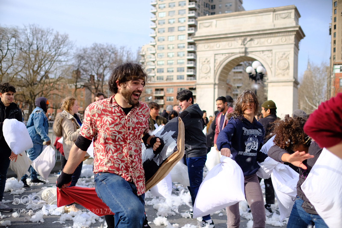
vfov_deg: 37.9
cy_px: 114
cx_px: 171
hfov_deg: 54.4
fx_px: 333
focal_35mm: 35
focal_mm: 23
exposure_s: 1/8000
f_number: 1.8
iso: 400
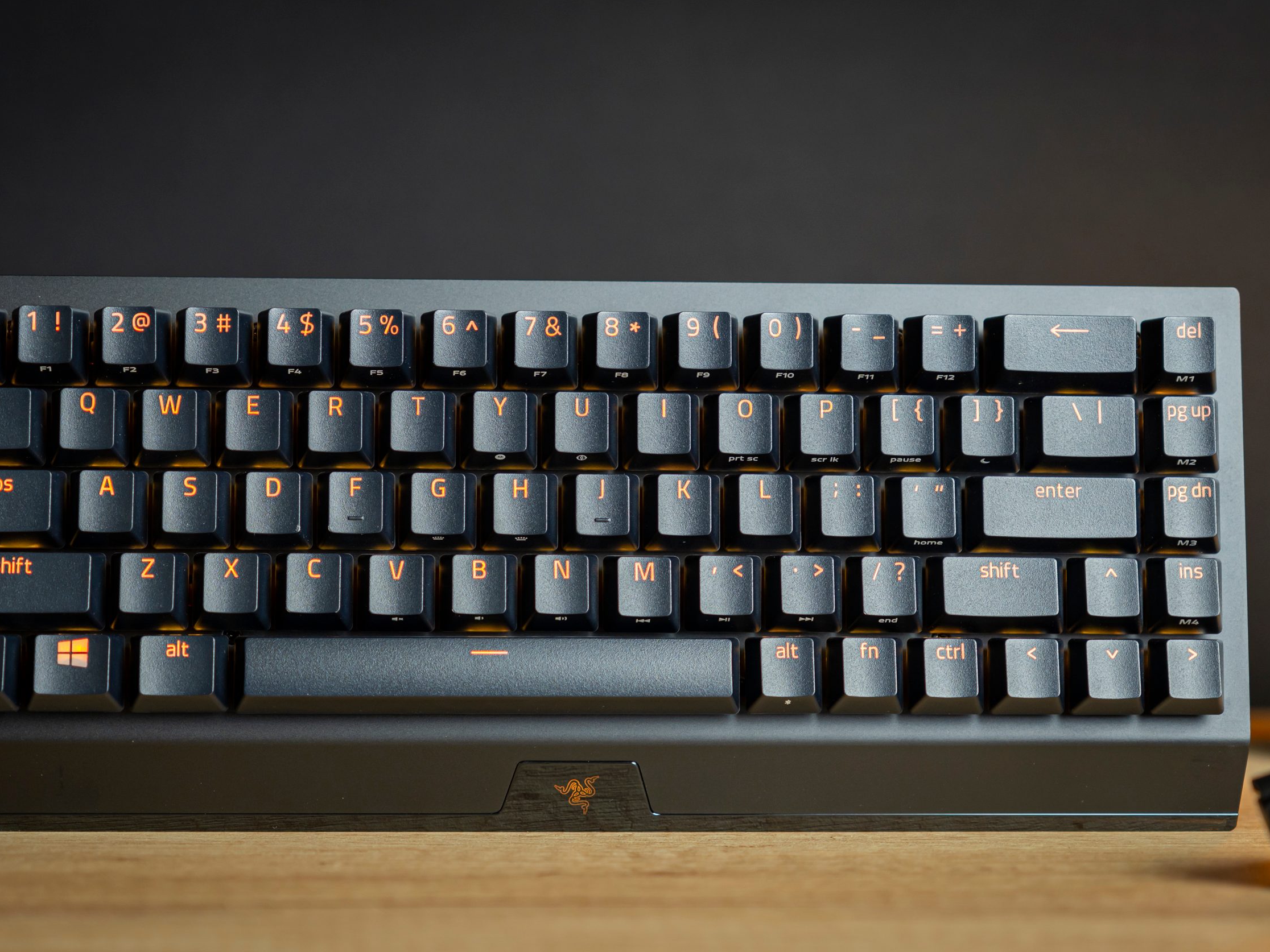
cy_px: 477
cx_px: 624
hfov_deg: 20.7
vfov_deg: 15.6
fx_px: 3485
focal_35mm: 95
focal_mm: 49
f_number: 2.8
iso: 320
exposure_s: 1/45
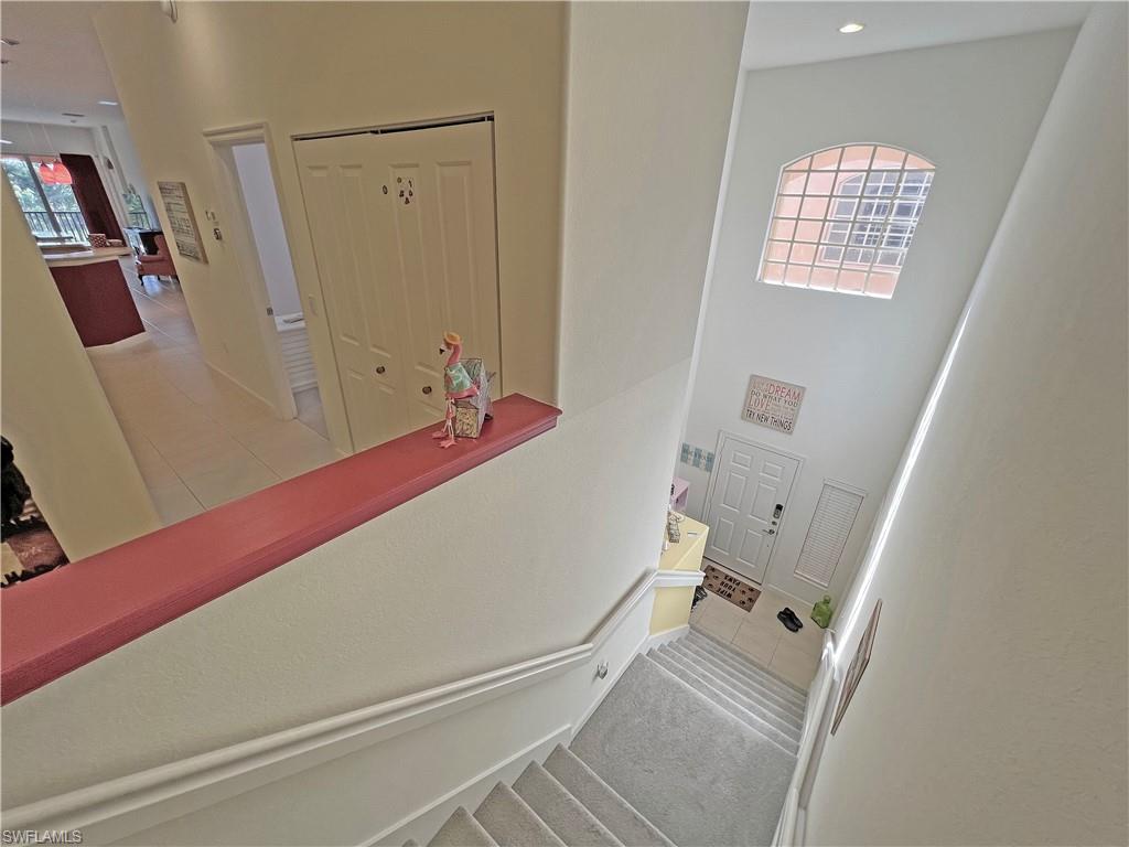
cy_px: 424
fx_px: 424
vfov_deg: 89.9
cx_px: 564
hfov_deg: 106.2
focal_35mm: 13
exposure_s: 1/122
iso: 50
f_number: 1.8
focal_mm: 1.57
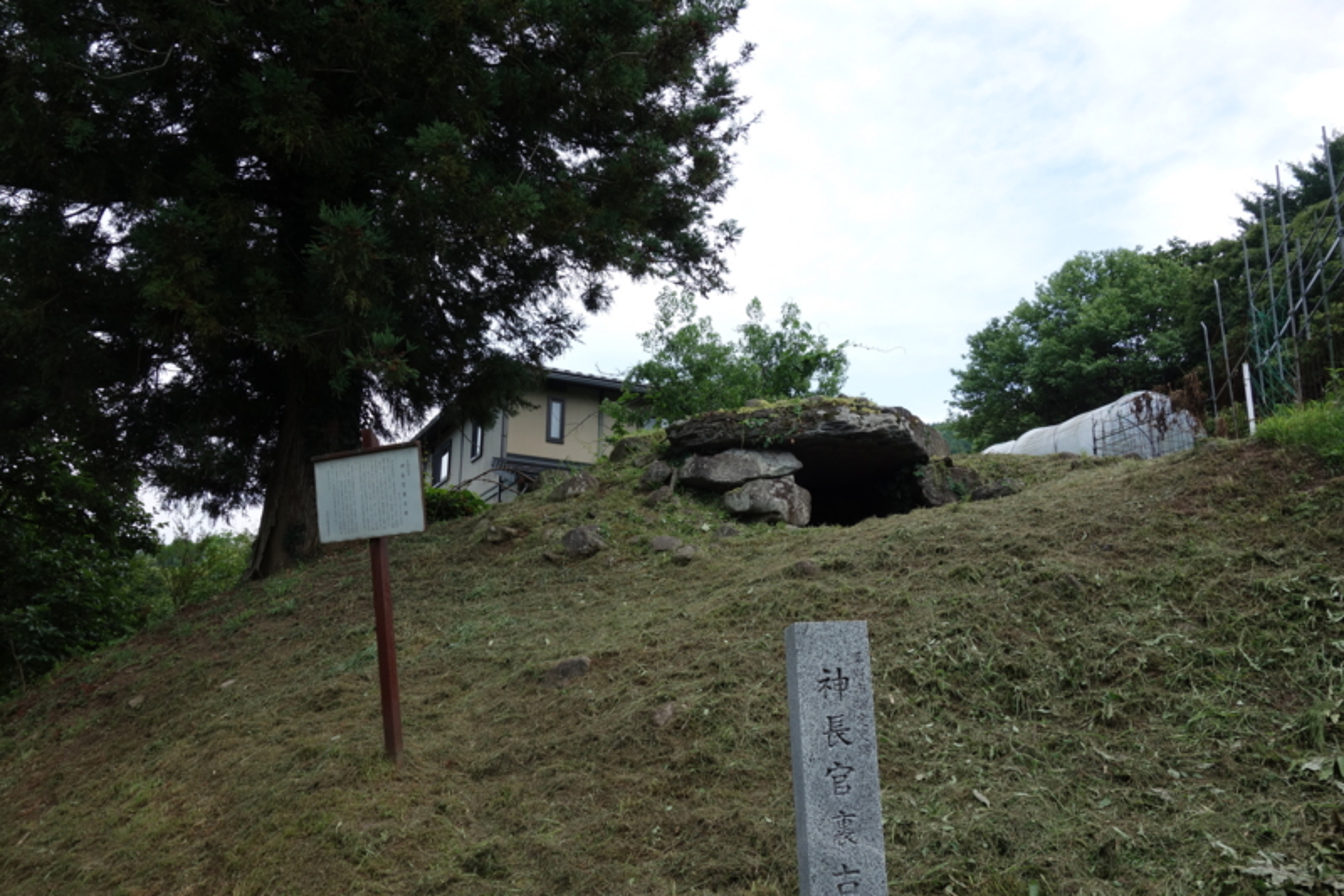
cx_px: 672
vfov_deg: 46.4
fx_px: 1045
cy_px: 448
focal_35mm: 28
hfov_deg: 65.5
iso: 125
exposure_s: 1/250
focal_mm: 10.4
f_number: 5.6
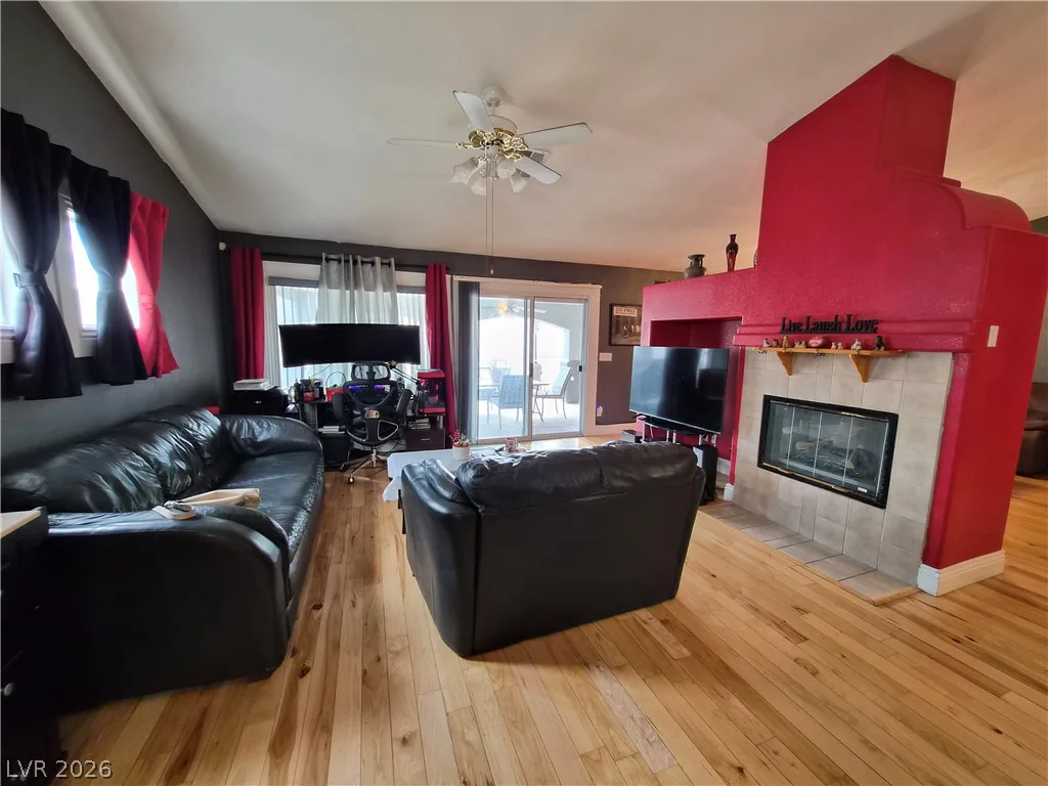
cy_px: 393
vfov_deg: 89.9
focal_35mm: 13
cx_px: 524
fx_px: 394
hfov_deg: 106.2
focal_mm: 1.7
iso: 250
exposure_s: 1/60
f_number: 2.2
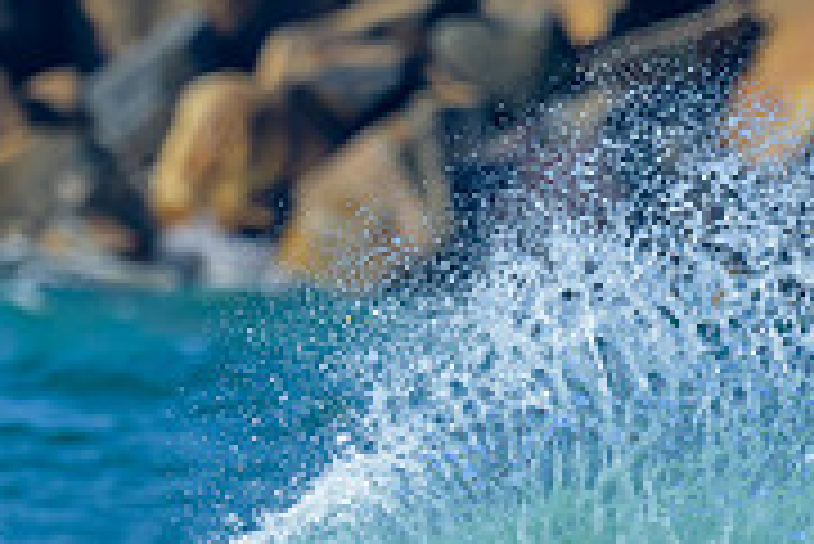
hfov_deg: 0.7
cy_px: 691
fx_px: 66732
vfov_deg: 0.5
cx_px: -83
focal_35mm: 2949
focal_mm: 800
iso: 320
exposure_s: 1/2000
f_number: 6.3
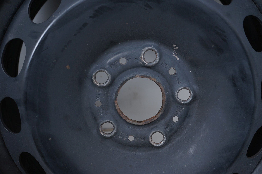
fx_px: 255
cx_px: 131
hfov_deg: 54.5
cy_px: 87
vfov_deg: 37.8
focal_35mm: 35
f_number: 7.1
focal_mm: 35
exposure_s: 1/125
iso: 250
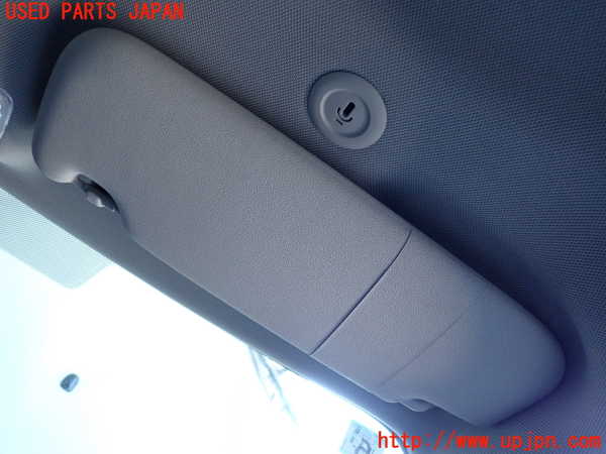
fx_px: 560
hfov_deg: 56.8
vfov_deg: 44.2
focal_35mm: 32
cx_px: 303
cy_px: 227
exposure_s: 1/125
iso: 400
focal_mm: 5.79
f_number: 2.4
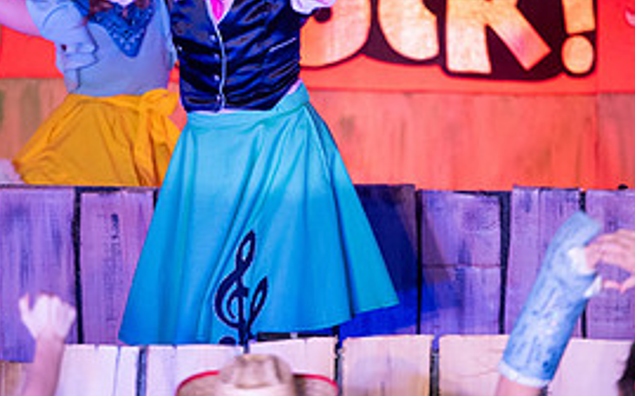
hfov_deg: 4.8
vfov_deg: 3.0
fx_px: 7613
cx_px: 257
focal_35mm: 440
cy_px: 84
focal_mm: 200
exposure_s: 1/200
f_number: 2.8
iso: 800
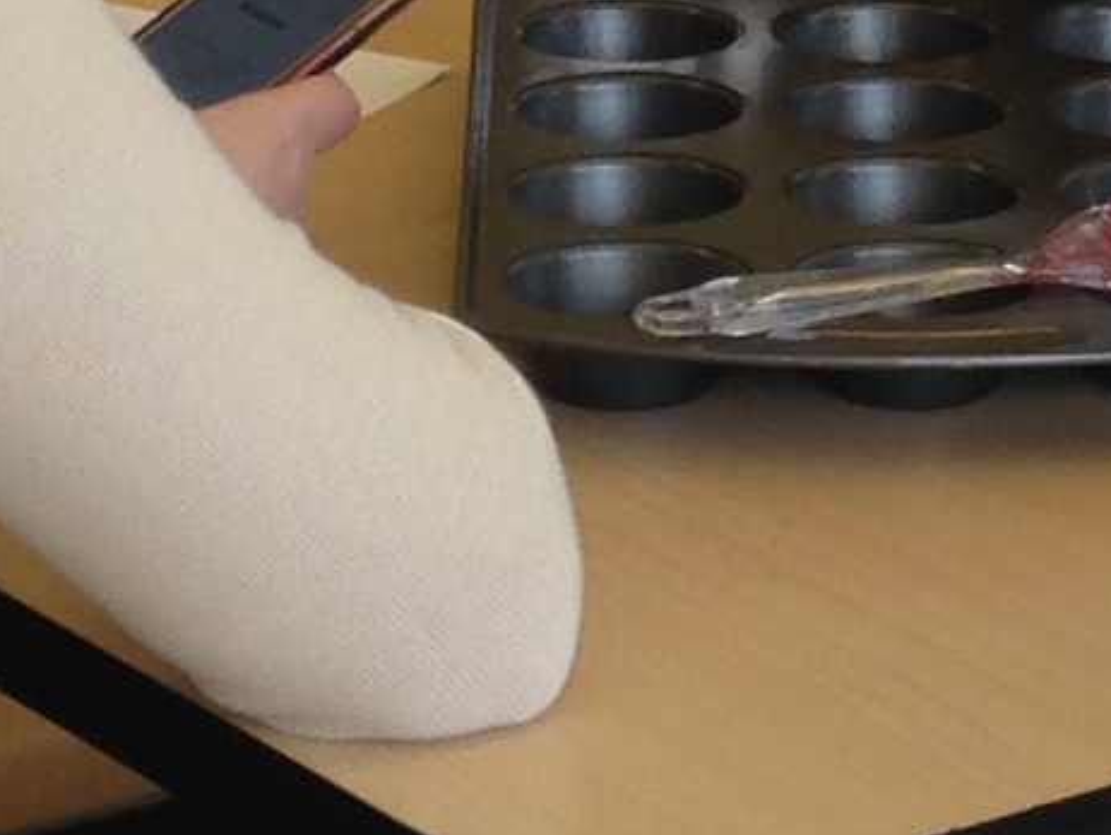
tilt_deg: -12.4
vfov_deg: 6.3
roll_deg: -1.0
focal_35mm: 233
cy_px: -486
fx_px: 7482
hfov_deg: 8.5
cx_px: 911
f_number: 2.4
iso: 50
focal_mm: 4.12
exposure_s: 1/120
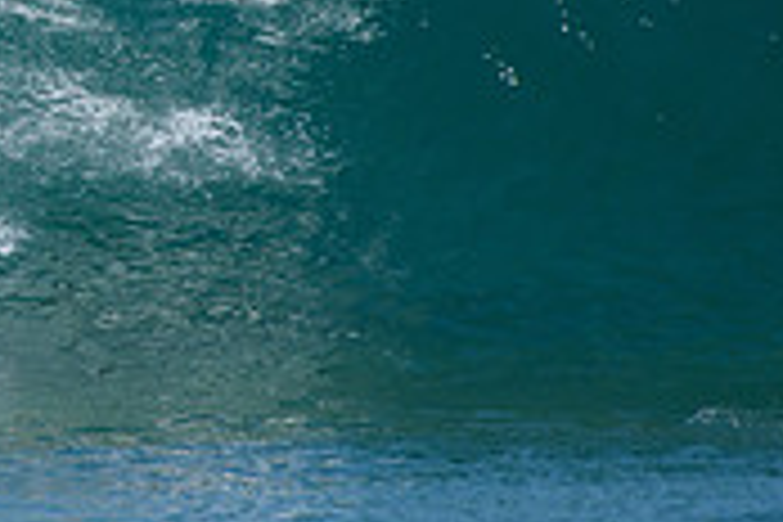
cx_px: -162
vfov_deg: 0.8
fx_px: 36189
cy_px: -106
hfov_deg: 1.2
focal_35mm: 1664
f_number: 5.6
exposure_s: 1/2000
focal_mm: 500
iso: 180
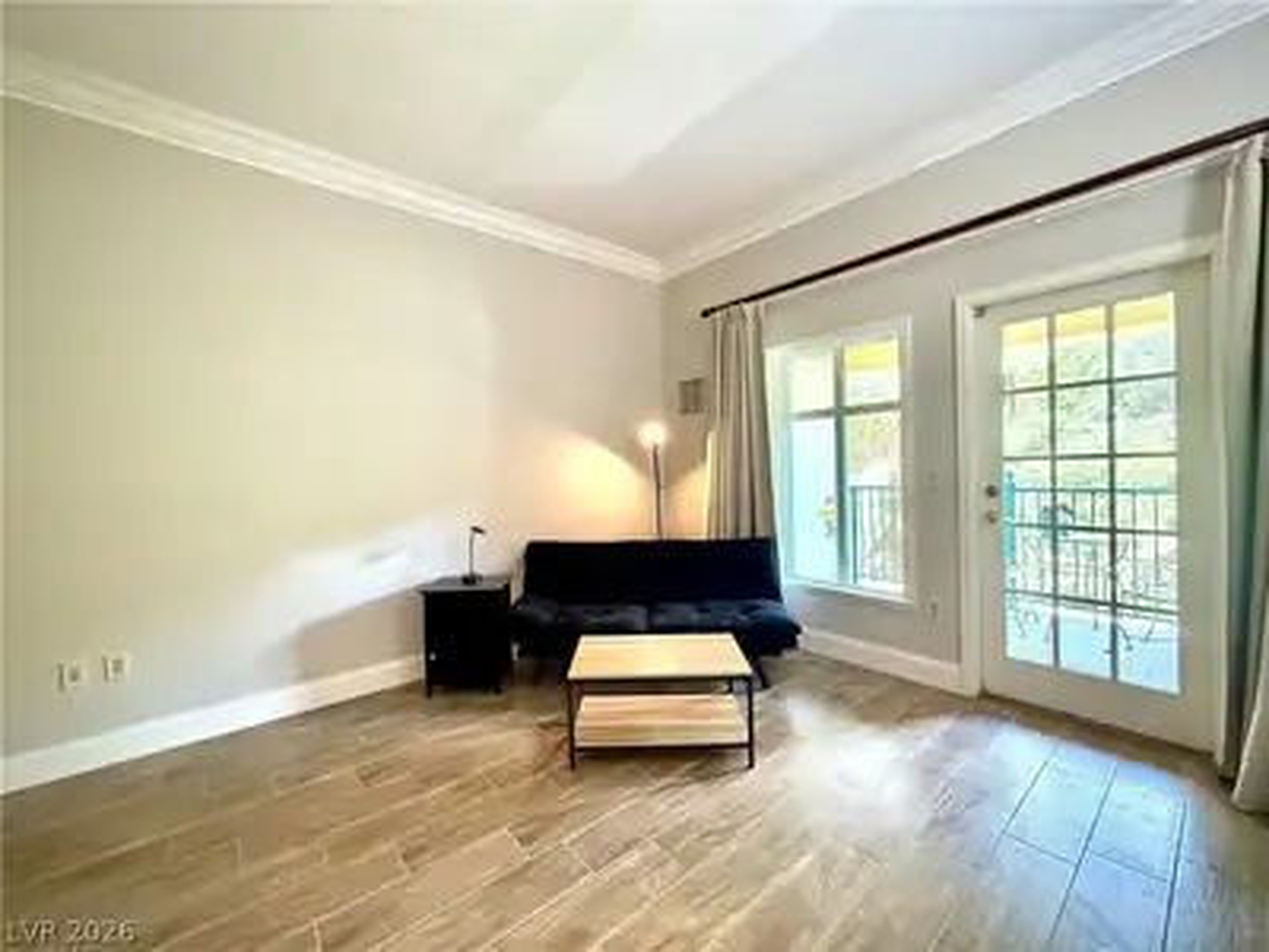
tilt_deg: -0.7
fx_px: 513
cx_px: 634
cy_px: 476
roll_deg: +1.6
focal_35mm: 14
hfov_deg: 102.1
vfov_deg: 85.7
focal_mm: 2.22
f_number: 2.2
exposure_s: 1/60
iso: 320
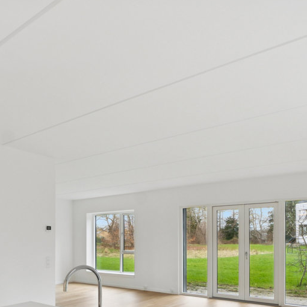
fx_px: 316
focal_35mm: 32
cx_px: 105
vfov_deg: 49.6
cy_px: 232
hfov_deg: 51.0
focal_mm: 10.5
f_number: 8
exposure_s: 1/2
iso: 200
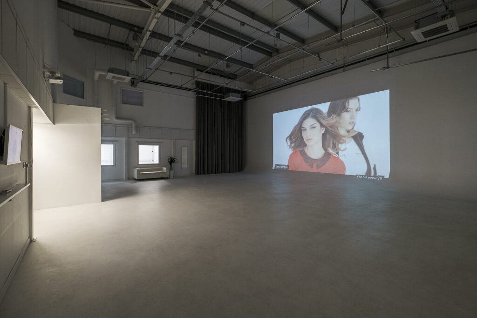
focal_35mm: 15
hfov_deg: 100.4
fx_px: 199
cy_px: 159
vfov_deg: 77.3
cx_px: 238
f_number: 4
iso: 400
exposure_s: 1/13
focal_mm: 10
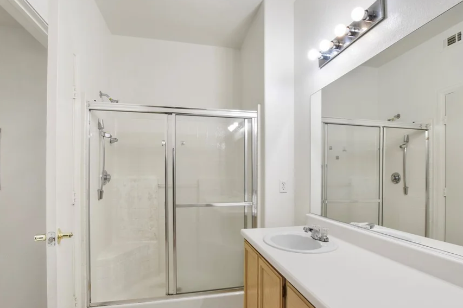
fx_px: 231
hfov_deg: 90.0
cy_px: 177
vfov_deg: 67.0
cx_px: 242
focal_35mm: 18
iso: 400
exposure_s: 1/20
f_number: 8
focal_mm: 10
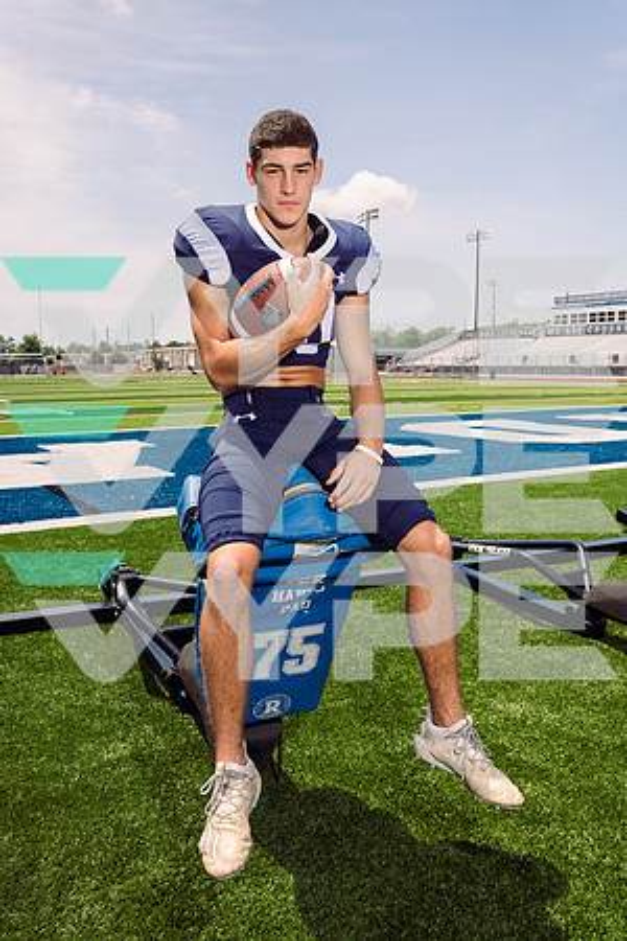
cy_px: 470
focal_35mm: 32
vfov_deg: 58.7
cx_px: 314
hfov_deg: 41.1
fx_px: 836
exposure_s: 1/250
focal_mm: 32
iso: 100
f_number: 9
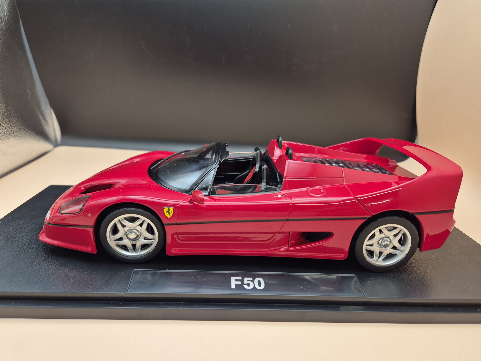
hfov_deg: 73.9
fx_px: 320
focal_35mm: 23
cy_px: 180
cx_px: 240
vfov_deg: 58.9
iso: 80
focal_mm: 5.4
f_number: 1.8
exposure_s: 1/90
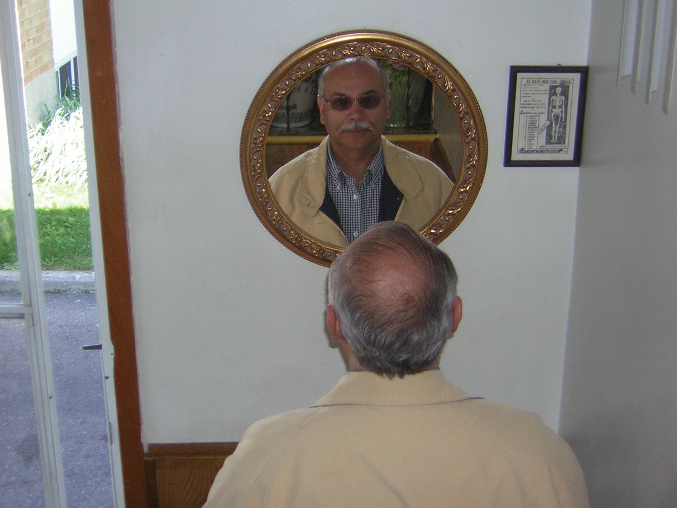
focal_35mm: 51
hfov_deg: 37.5
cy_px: 254
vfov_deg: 28.6
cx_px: 338
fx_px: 997
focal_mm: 6.6
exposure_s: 1/60.1
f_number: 3.1
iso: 50
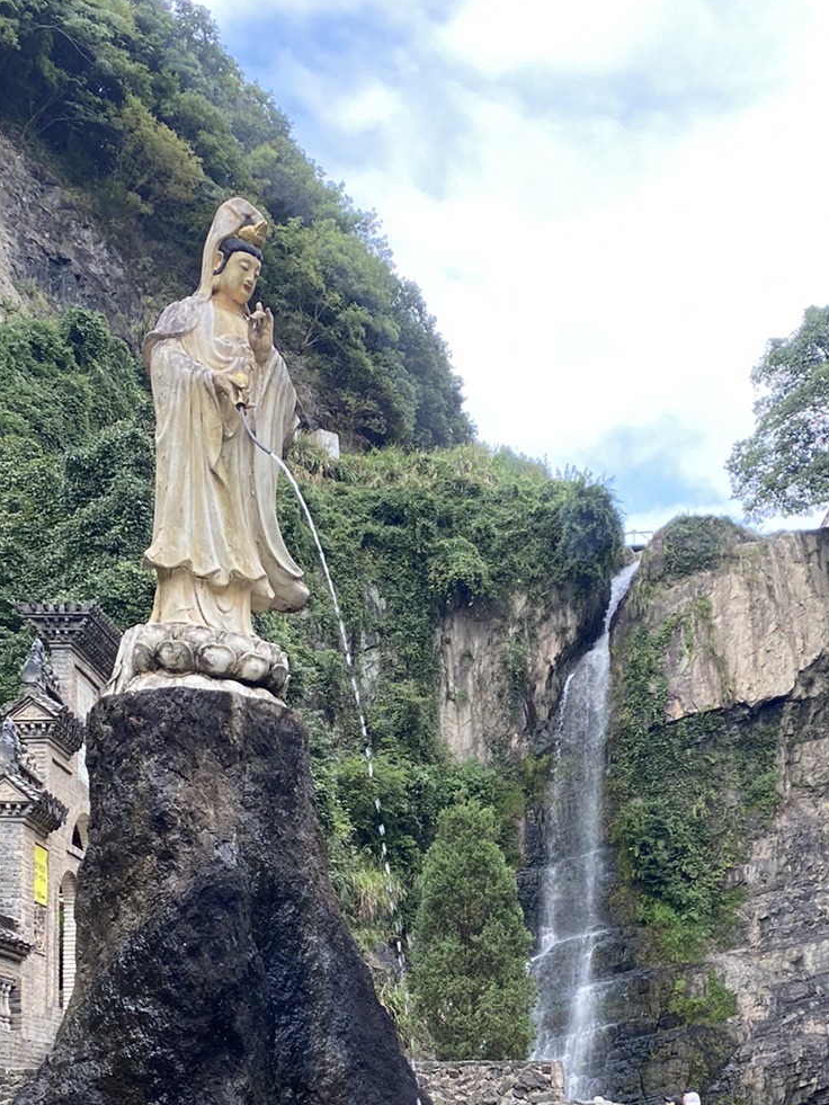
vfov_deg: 34.2
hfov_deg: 27.5
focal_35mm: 53
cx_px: 480
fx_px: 1692
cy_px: 988
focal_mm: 4.25
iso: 32
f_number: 1.8
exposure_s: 1/204
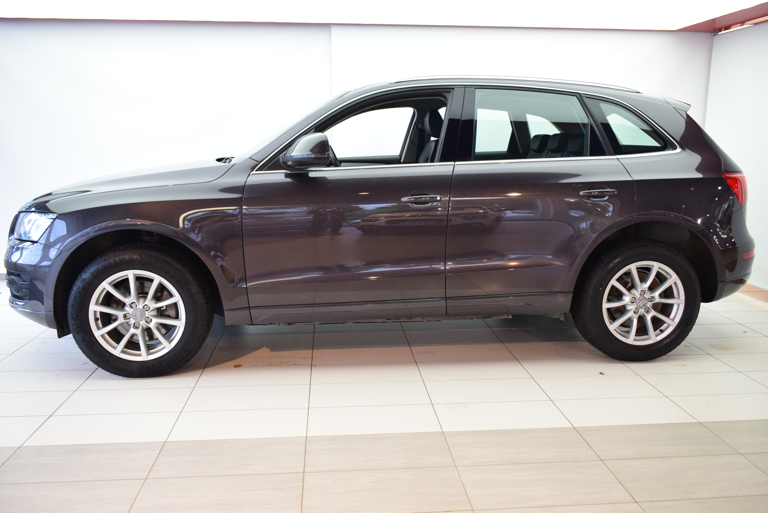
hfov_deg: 61.9
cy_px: 256
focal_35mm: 30
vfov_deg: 43.7
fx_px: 640
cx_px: 384
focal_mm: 20
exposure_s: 1/80
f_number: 4.5
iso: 1600
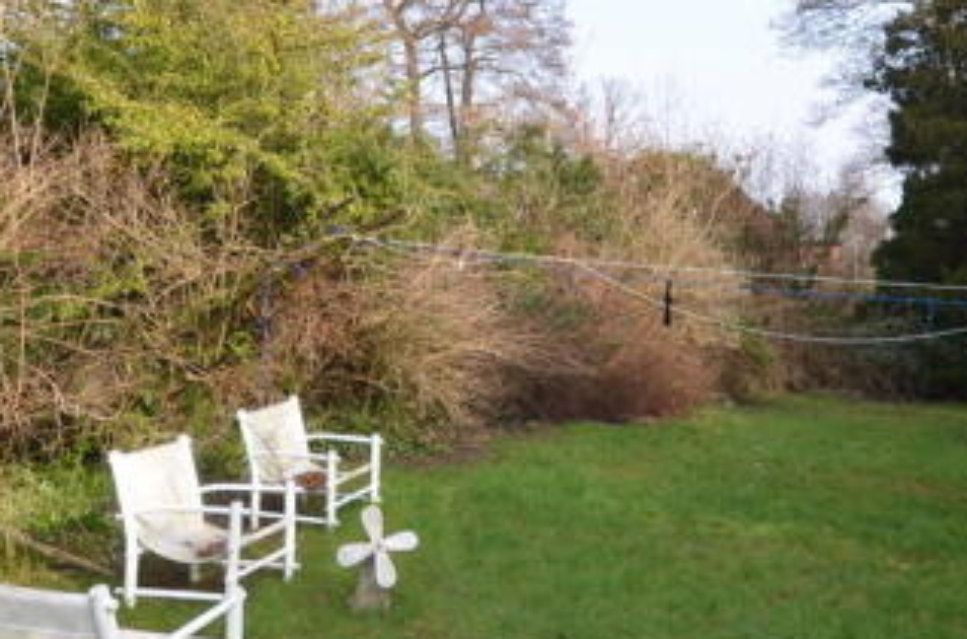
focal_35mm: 34
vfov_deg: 38.4
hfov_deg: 55.7
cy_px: 246
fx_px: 911
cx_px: 550
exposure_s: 1/200
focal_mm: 11
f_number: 5.6
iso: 100
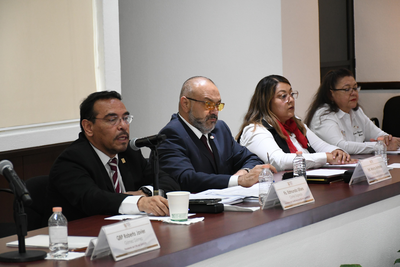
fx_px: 1333
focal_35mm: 120
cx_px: 200
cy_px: 134
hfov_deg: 17.1
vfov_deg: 11.4
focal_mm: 80
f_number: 5.6
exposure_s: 1/100
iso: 2500
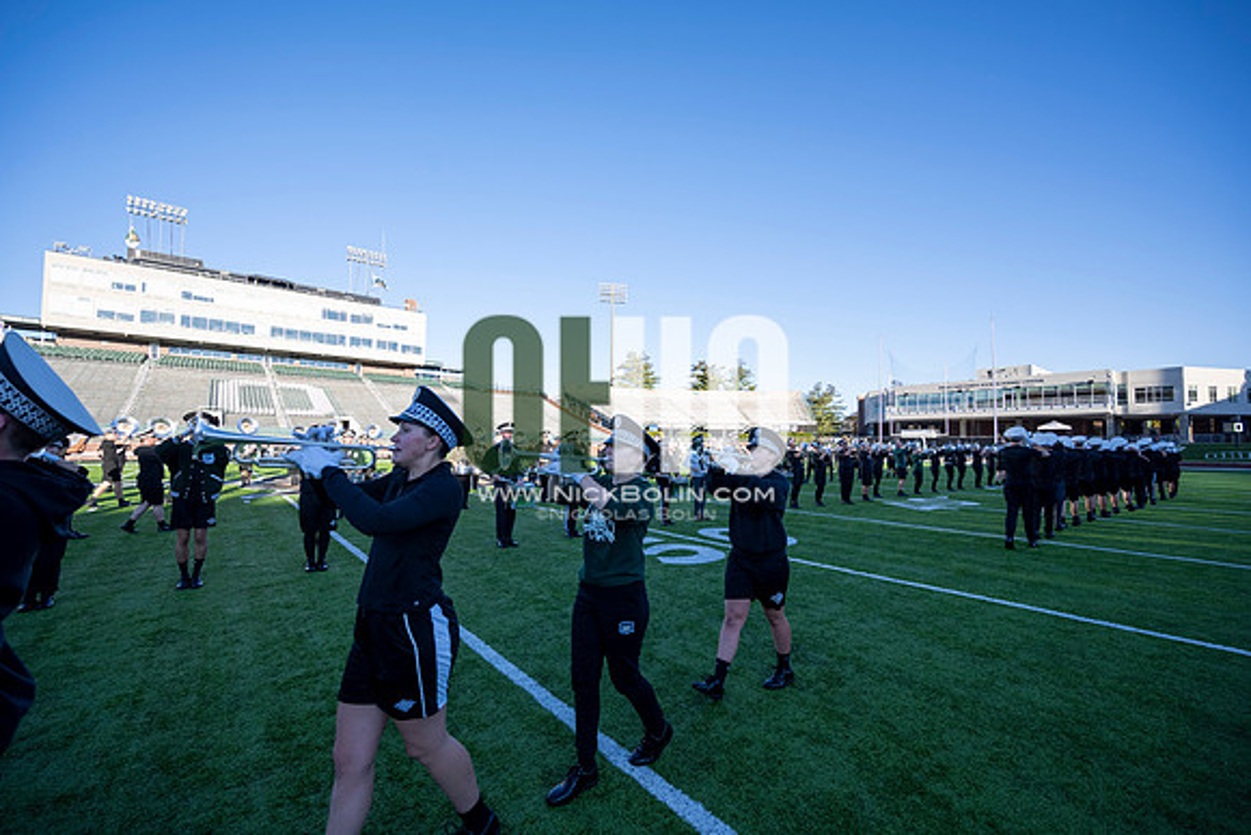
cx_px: 626
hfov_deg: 104.2
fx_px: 487
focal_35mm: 14
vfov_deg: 81.2
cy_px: 418
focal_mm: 14
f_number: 4.5
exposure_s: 1/500
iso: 160
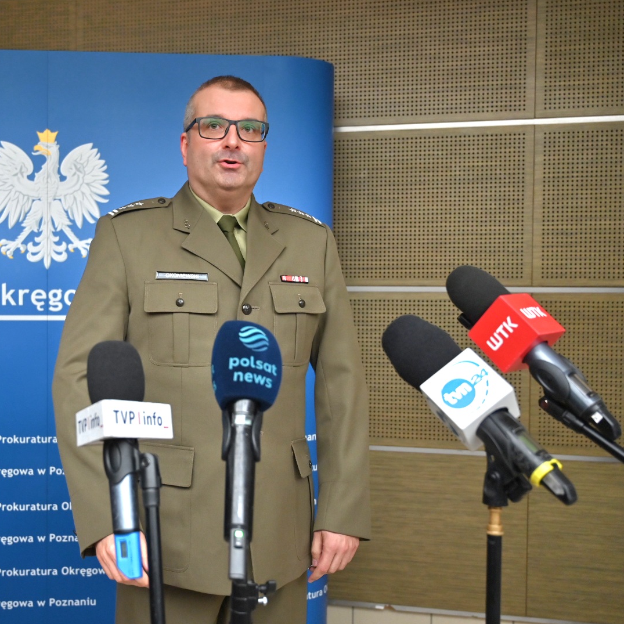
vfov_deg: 40.9
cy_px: 312
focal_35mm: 41
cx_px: 176
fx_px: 836
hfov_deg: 40.1
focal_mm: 32
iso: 800
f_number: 4
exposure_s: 1/200
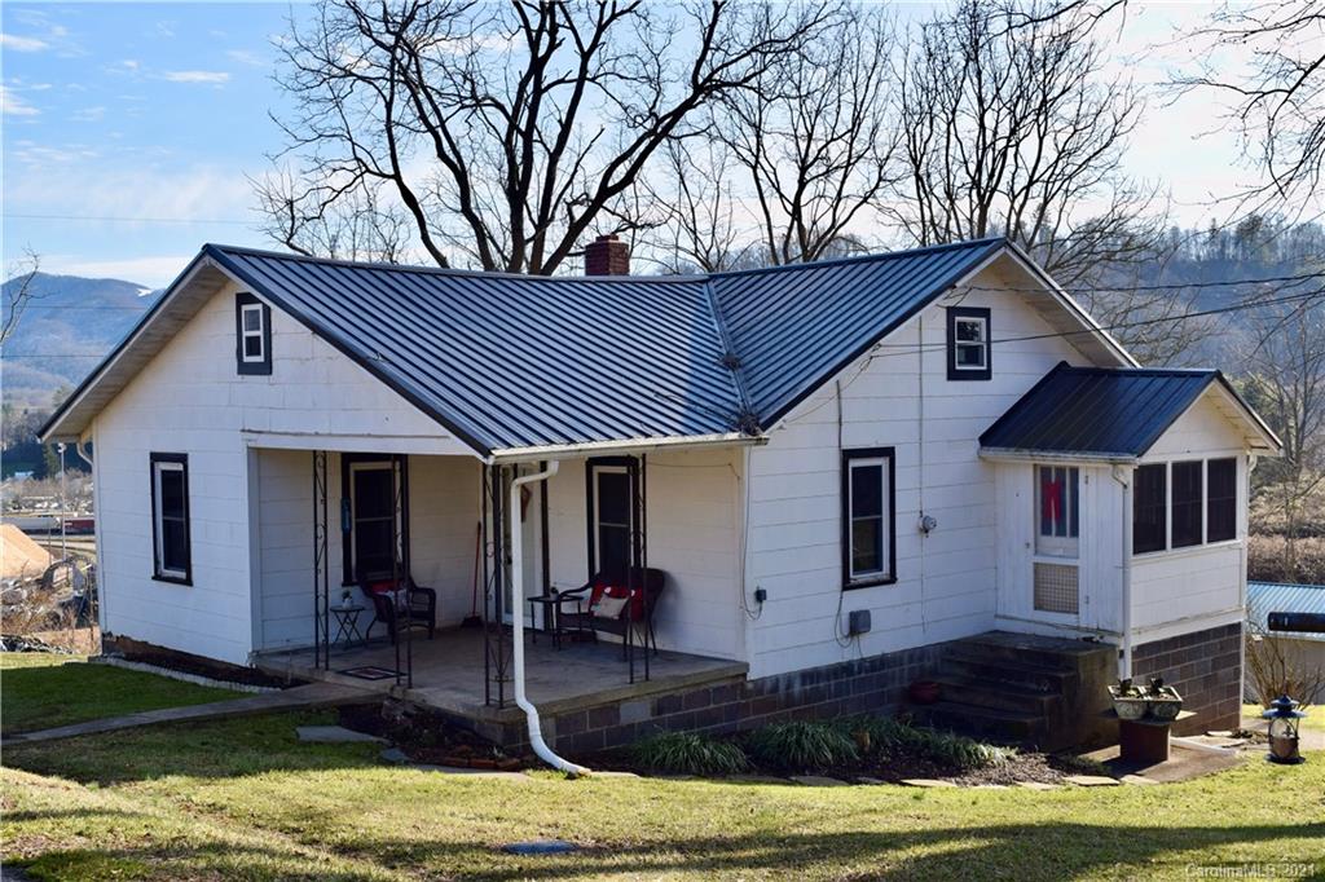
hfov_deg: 45.0
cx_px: 662
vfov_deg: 30.8
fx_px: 1600
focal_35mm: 44
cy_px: 441
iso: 200
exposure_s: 1/320
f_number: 9
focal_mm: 29
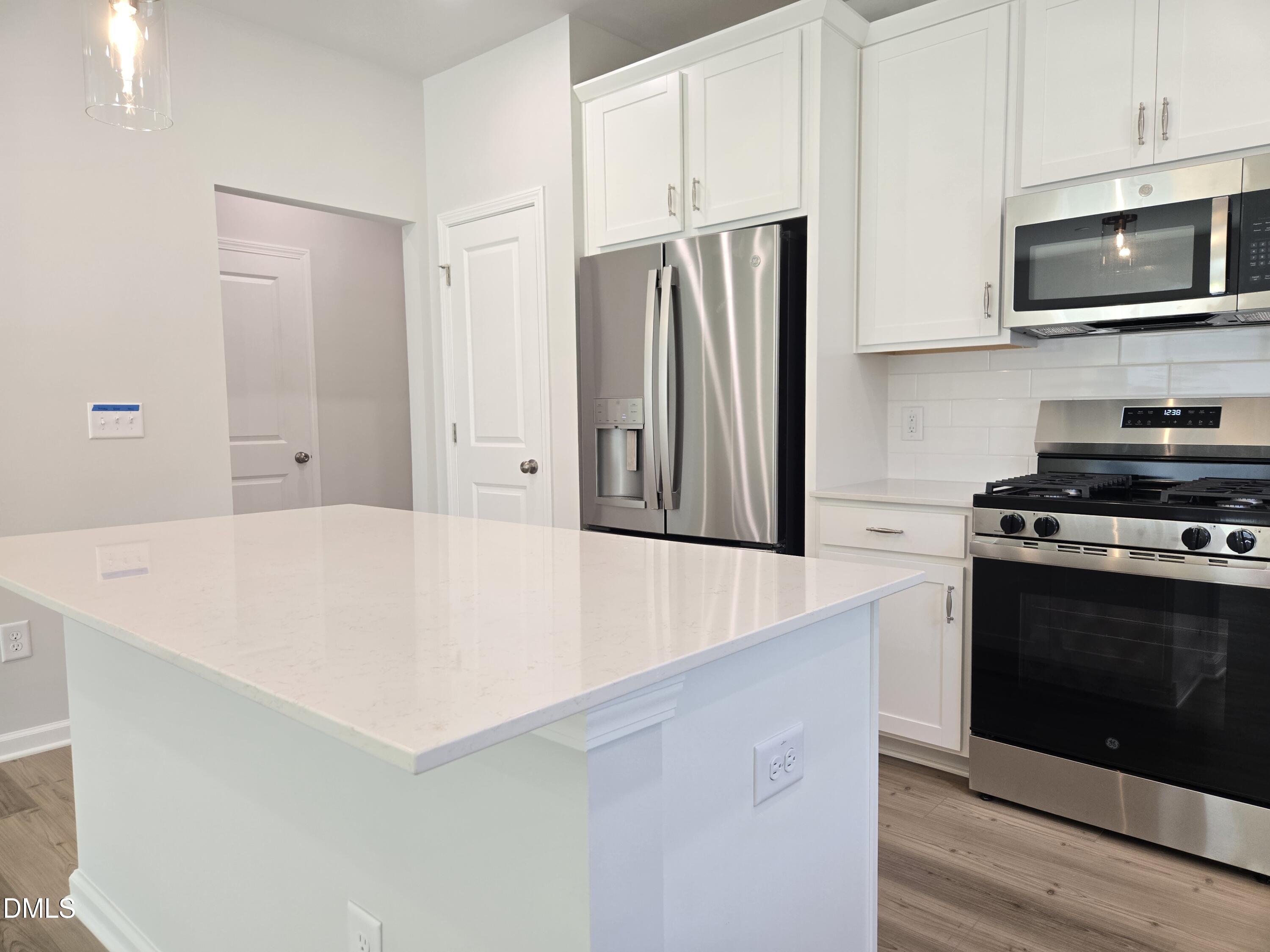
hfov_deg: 73.9
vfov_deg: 58.9
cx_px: 635
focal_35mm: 23
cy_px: 476
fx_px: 844
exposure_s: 1/120
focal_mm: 5.4
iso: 125
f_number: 1.8
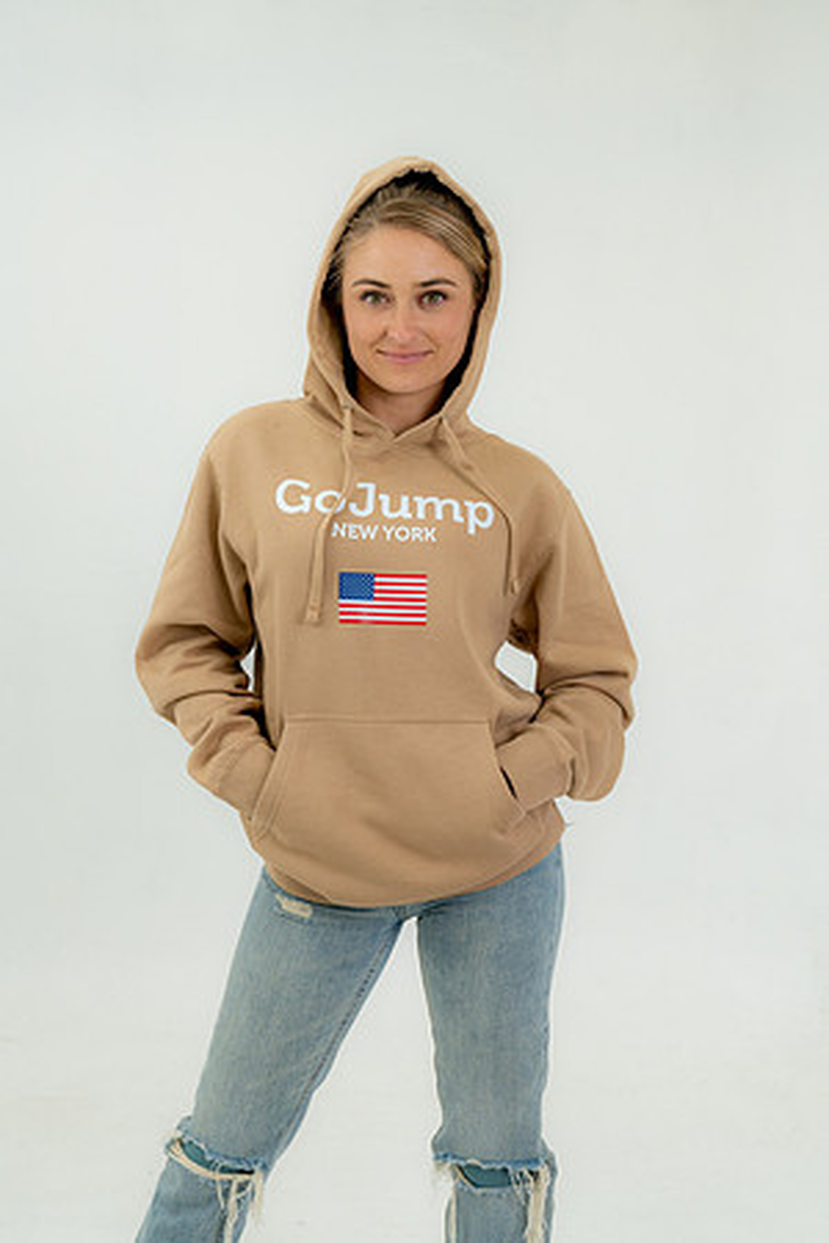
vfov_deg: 38.9
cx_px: 414
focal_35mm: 51
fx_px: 1761
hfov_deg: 26.5
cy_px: 622
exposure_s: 1/160
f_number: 8
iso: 800
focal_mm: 51
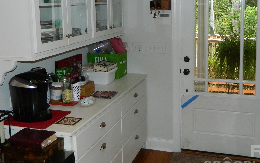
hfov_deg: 45.3
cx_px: 131
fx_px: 312
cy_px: 47
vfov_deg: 28.9
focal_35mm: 44
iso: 200
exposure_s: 1/40
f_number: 3.2
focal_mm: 5.6
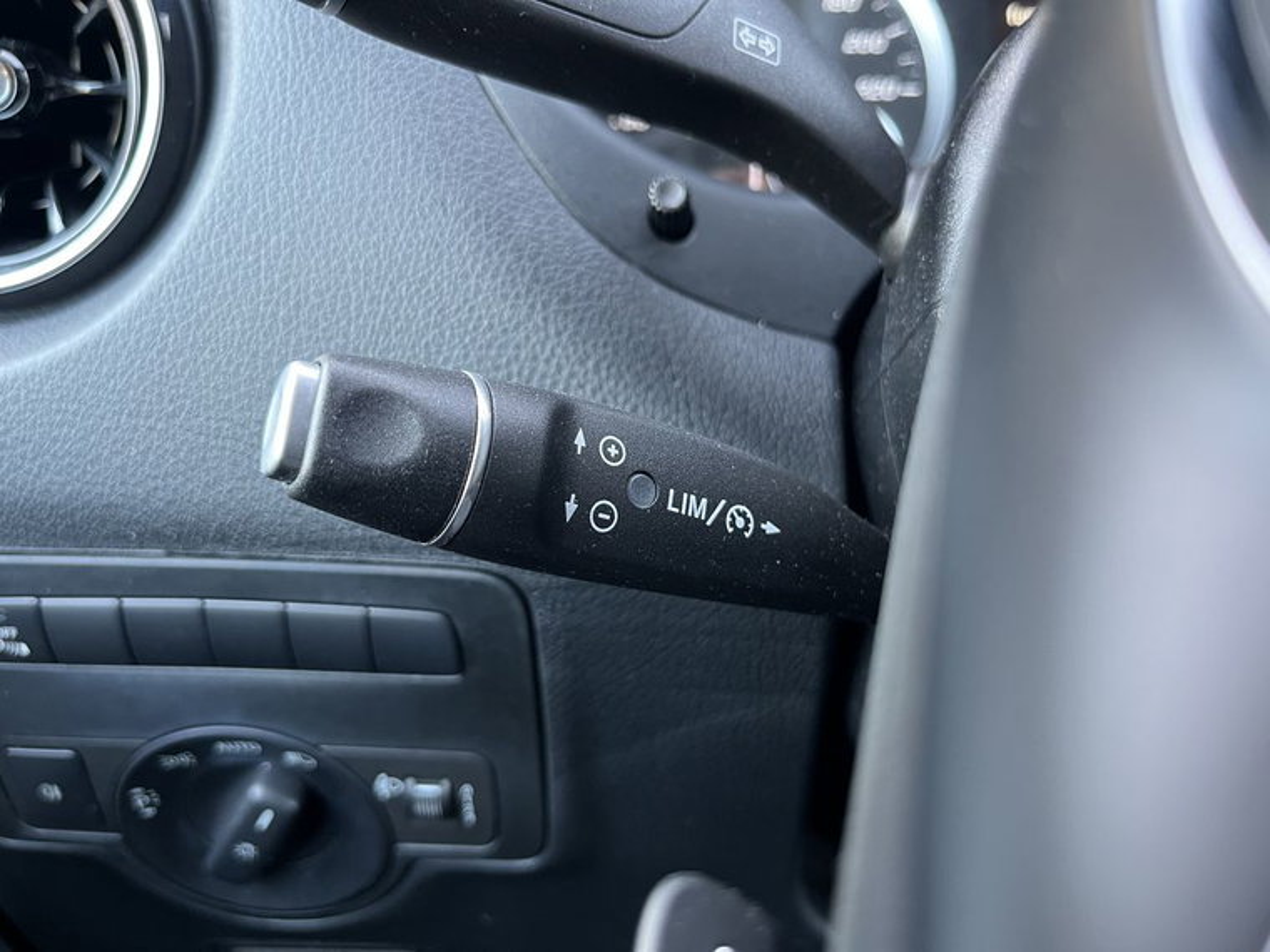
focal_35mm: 26
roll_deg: -1.0
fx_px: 954
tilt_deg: -19.9
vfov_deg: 53.1
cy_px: 476
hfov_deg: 67.3
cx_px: 635
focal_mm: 5.1
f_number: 1.6
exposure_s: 1/60
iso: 200
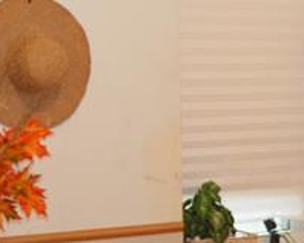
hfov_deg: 14.5
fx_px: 1177
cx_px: 302
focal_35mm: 131
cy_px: 78
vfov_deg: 11.7
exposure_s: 1/60
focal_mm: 18
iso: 1250
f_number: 4
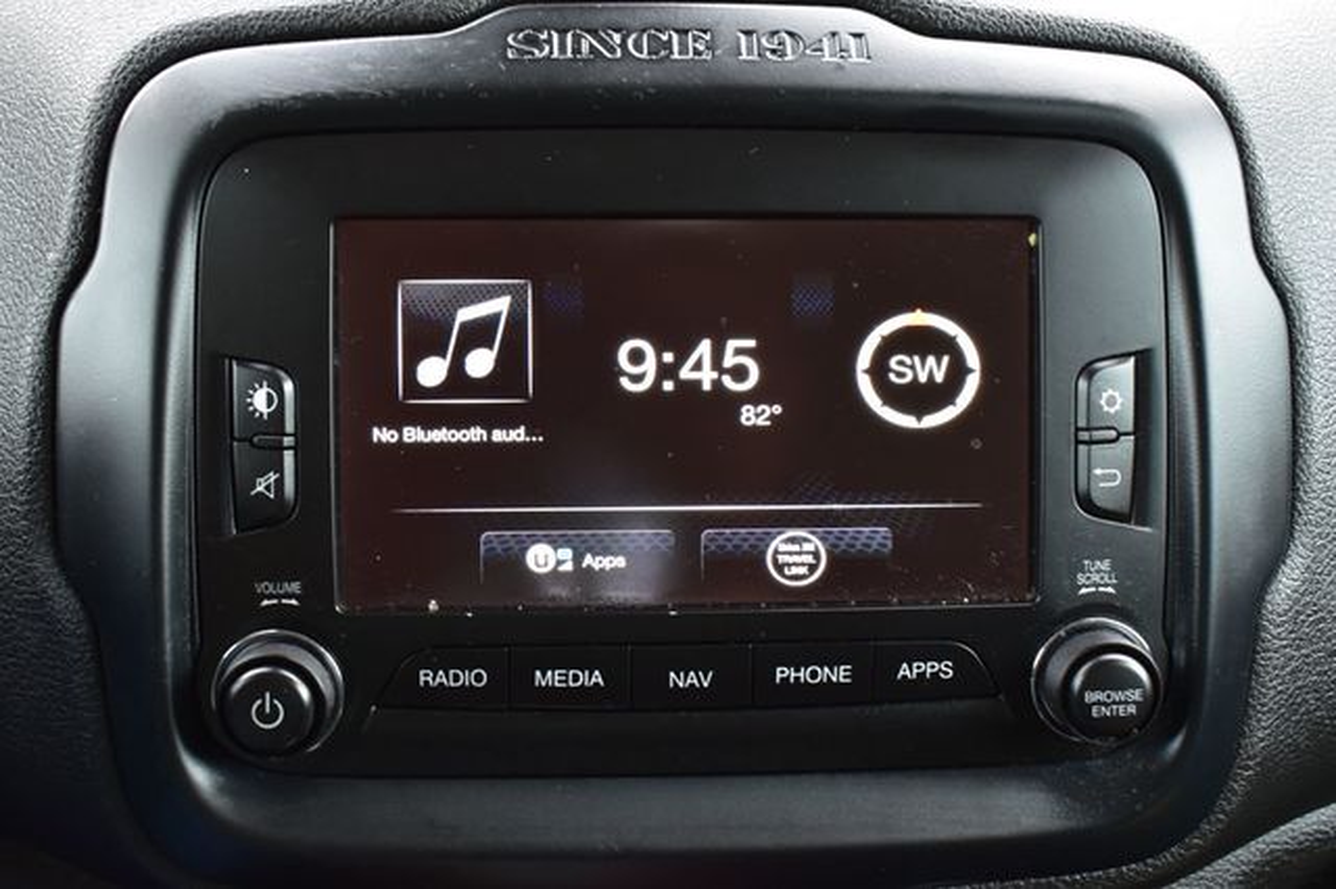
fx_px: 1780
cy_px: 444
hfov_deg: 41.1
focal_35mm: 48
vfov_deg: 28.0
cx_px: 668
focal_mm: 32
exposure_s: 1/15
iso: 560
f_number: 6.3
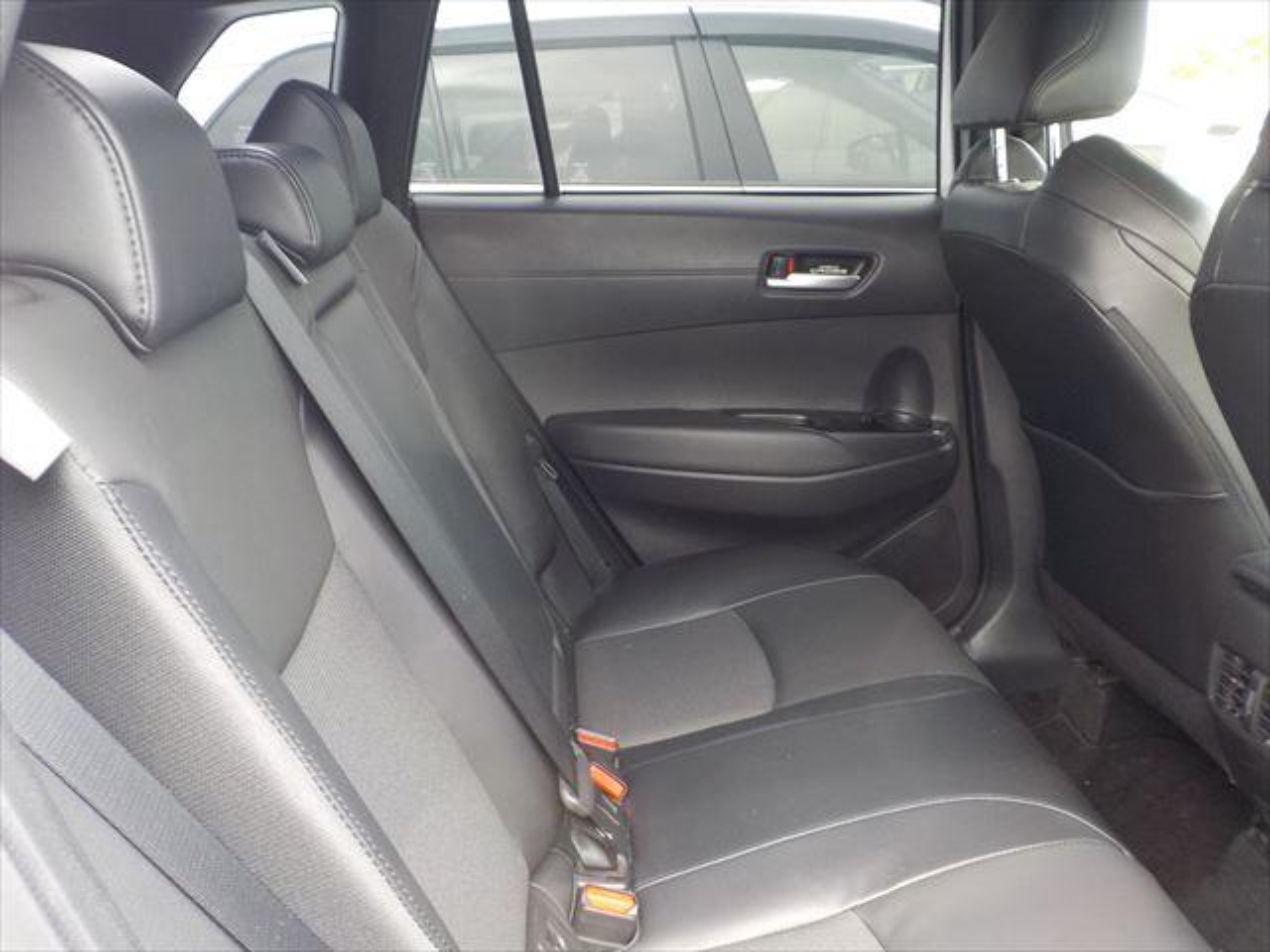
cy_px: 476
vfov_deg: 46.8
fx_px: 1101
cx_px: 635
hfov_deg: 60.0
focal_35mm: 30
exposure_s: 1/30
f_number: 3.3
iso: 160
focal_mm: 4.1
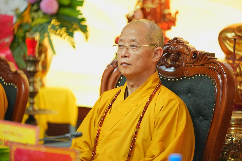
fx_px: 1196
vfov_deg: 7.7
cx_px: 121
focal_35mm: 178
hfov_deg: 11.5
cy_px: 80
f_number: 2.8
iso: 2500
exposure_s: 1/125
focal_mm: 178
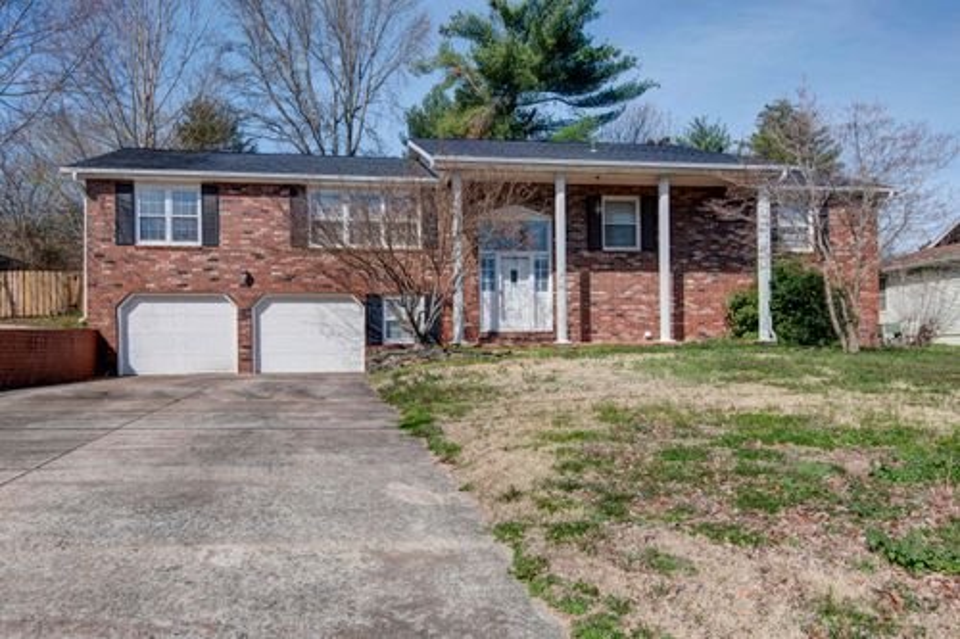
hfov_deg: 73.8
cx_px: 480
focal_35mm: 24
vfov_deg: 53.1
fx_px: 640
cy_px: 320
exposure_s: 1/800
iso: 100
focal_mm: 24
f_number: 6.3
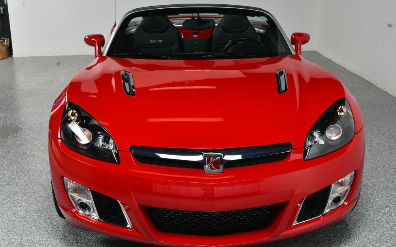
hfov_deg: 40.3
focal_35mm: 50
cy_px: 125
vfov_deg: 25.8
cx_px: 200
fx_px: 540
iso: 100
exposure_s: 1/160
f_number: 13
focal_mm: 32
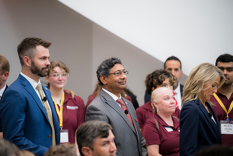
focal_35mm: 150
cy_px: 78
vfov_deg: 9.2
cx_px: 116
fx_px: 971
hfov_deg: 13.7
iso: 720
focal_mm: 150
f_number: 2.8
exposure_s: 1/200
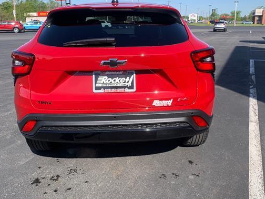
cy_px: 78
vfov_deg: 42.7
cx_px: 129
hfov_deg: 55.3
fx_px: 253
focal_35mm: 33
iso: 25
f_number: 1.8
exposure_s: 1/1536
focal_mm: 4.25
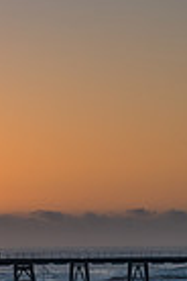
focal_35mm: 226
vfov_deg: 9.1
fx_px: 1761
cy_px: 249
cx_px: -309
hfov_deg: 5.8
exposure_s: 1/15
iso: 64
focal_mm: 52
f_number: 9
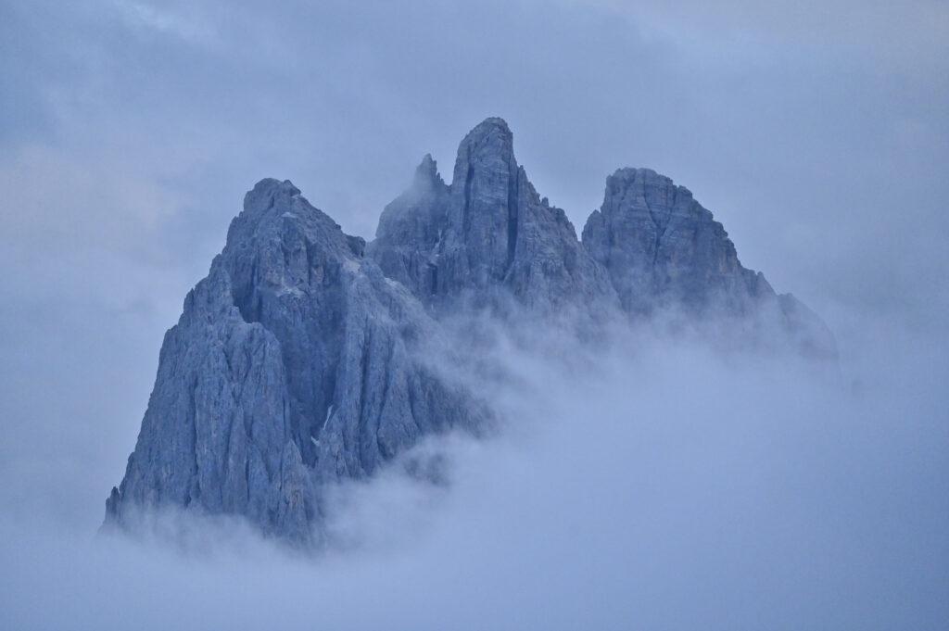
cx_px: 474
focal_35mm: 230
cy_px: 316
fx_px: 6058
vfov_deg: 6.0
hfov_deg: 9.0
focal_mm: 230
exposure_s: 1/4000
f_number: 6
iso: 4000
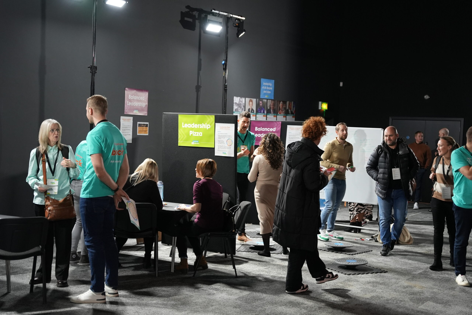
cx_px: 236
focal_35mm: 53
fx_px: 697
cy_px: 158
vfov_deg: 25.5
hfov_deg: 37.4
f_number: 2.8
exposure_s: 1/160
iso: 3200
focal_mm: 53.1
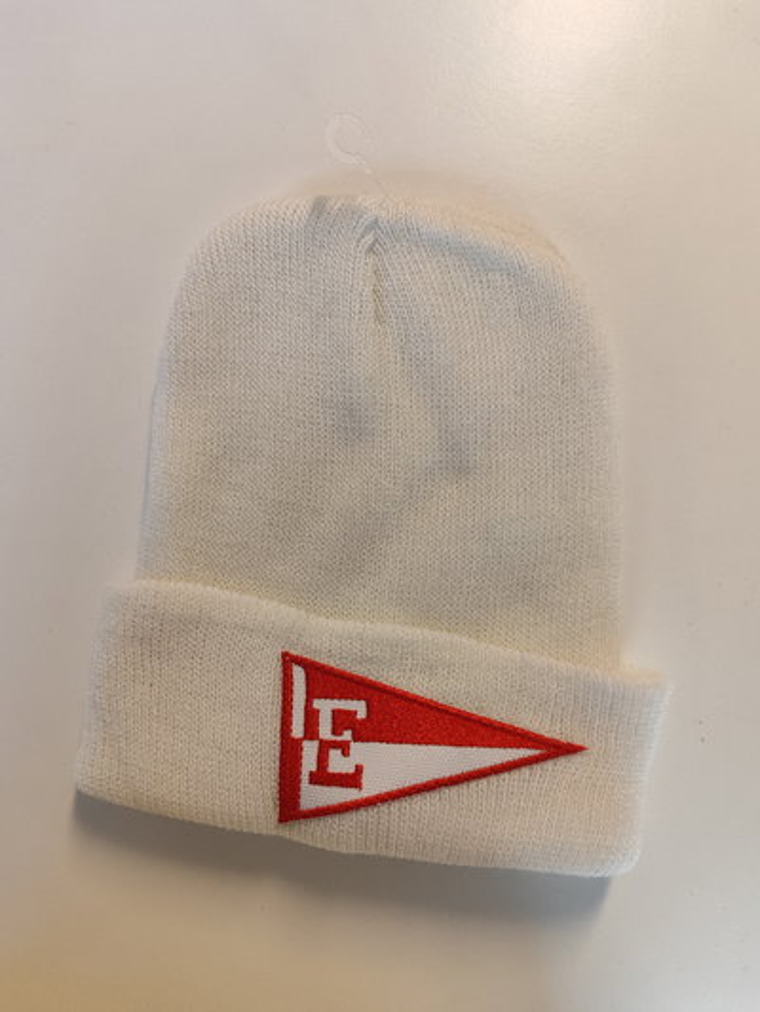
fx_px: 702
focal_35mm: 24
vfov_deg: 71.6
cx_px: 380
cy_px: 506
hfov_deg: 56.8
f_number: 1.89
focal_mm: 5.89
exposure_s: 1/100
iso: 1172
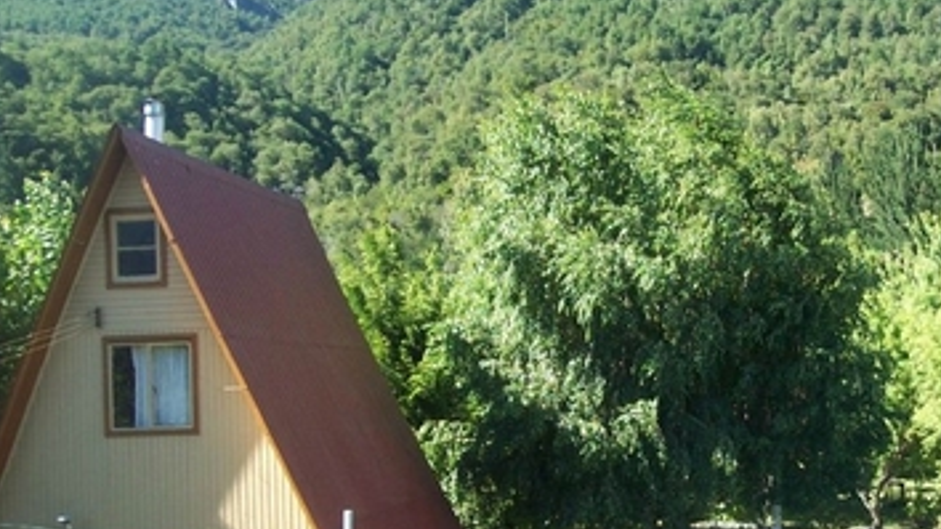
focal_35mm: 59
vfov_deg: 20.2
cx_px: 626
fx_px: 1472
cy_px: 388
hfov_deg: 35.1
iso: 80
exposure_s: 1/339
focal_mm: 6
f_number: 2.7
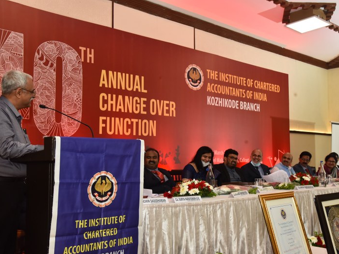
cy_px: 129
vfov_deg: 34.3
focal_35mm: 42
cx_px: 185
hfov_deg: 44.7
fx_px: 411
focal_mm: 38
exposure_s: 1/100
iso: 1000
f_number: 9
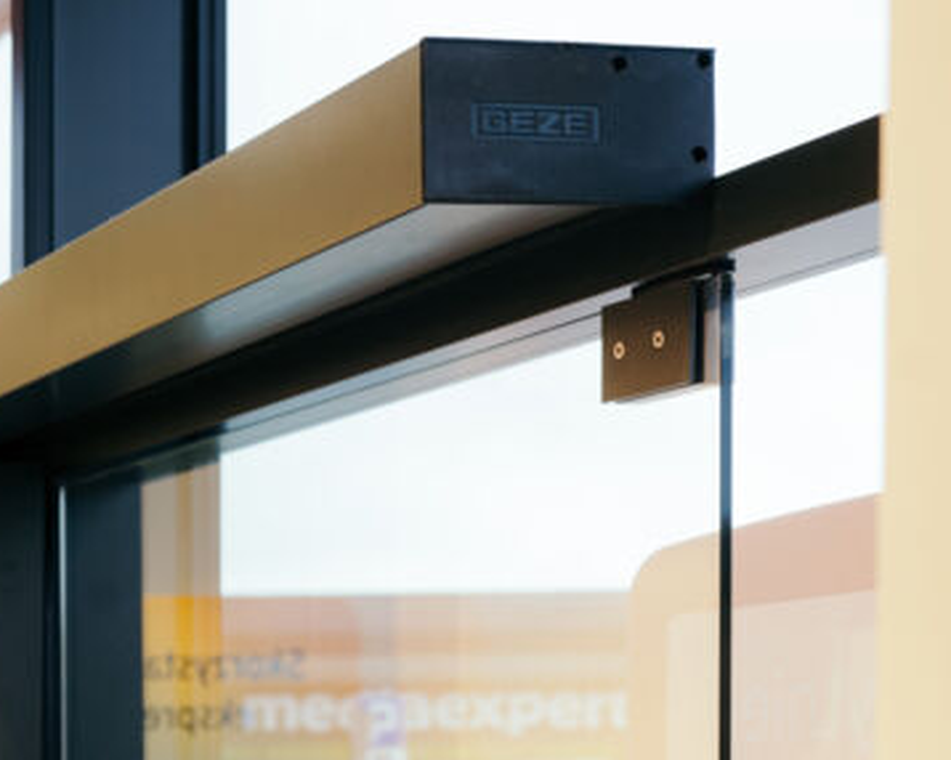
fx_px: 2447
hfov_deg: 21.5
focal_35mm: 87
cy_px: 395
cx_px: 110
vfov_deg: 17.6
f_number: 5
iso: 800
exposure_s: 1/125
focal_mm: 45
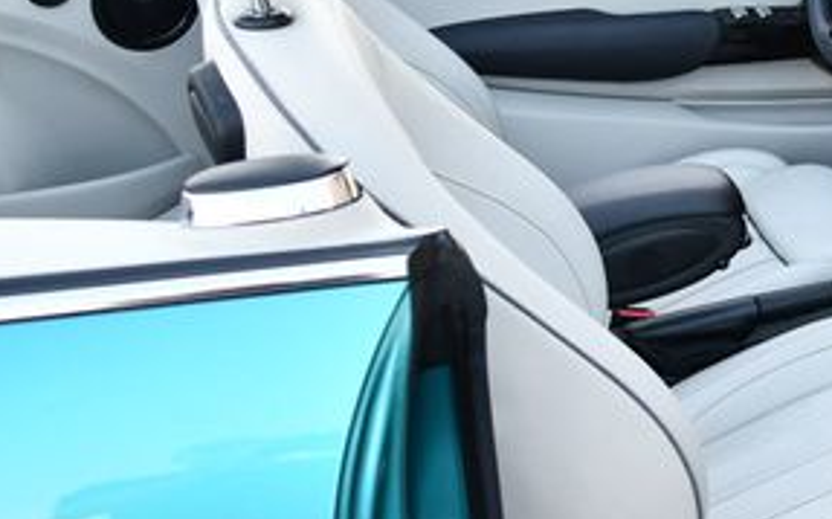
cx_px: 867
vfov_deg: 15.9
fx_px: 1858
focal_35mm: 82
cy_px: 183
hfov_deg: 23.9
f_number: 3.5
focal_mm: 18
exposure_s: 1/250
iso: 400
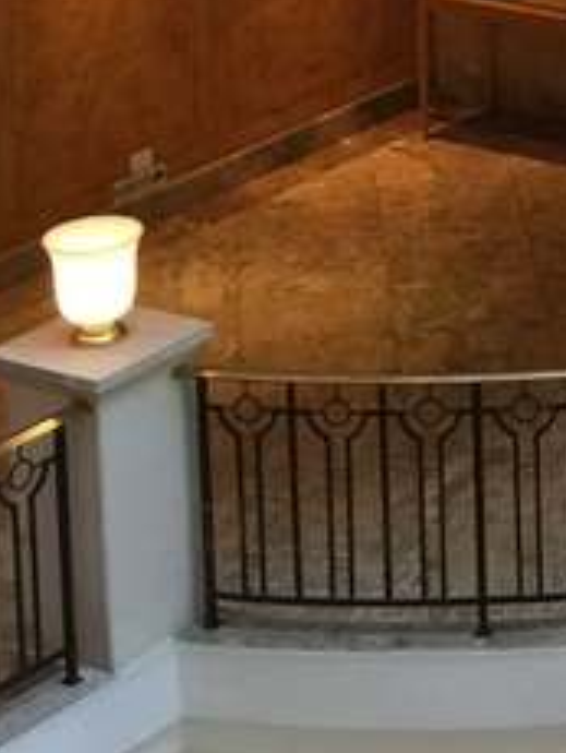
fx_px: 3286
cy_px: -471
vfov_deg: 12.3
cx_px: 1430
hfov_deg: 8.8
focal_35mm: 151
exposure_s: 1/15
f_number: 2.2
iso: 40
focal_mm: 4.15
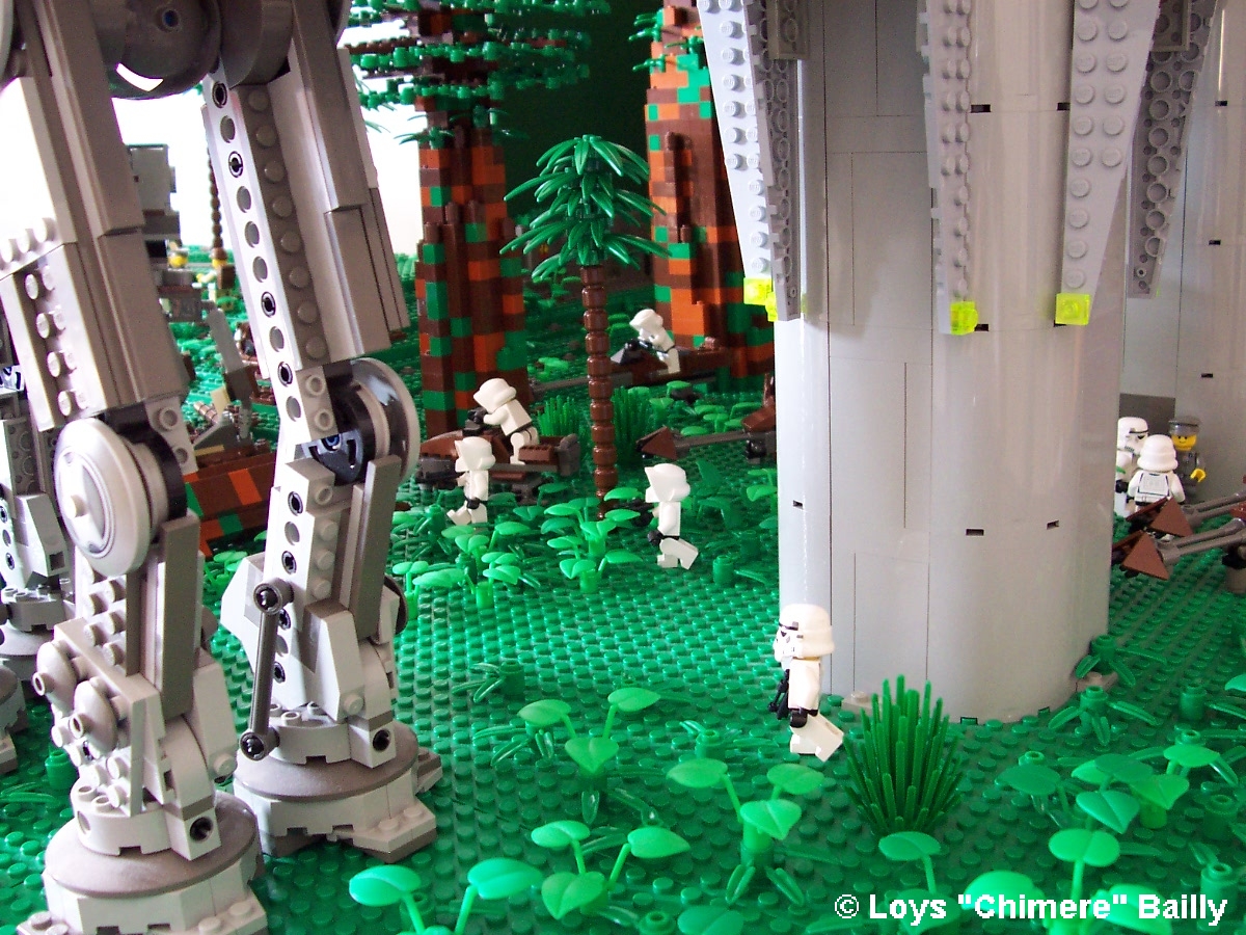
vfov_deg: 38.7
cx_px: 623
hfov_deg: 50.1
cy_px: 468
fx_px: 1332
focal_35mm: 37
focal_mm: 5.6
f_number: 2.8
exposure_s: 1/10
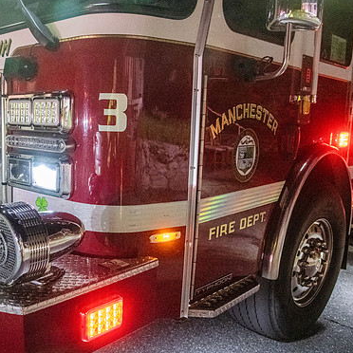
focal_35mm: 37
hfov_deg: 43.0
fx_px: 427
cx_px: 75
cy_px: 187
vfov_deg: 44.9
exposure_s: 1/200
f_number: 4.5
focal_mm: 24
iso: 25600
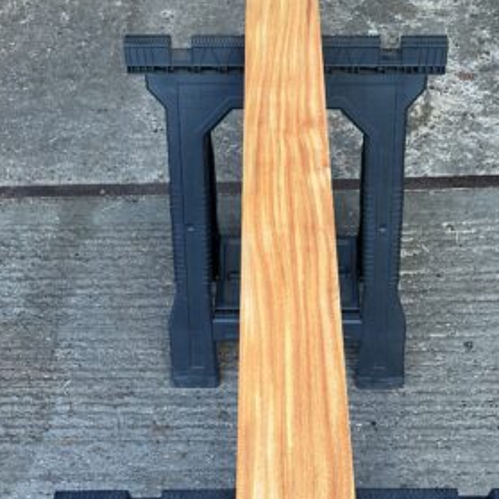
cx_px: 288
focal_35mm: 49
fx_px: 799
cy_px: 385
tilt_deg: -55.5
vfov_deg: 33.8
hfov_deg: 34.6
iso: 25
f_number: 1.8
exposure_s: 1/100
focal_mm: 3
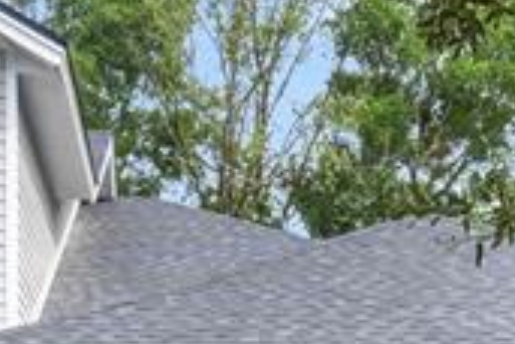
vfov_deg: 11.6
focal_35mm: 102
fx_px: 1459
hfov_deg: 20.0
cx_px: 283
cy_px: 751
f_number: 14
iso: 250
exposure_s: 1/10
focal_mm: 17
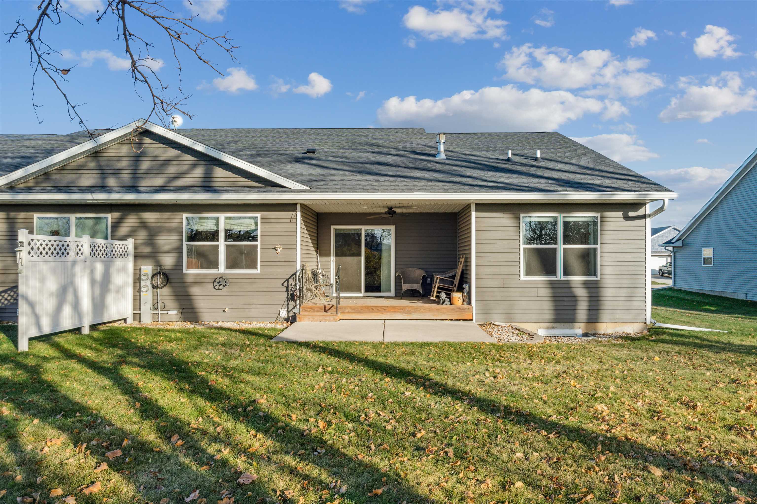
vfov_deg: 49.6
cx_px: 378
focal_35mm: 26
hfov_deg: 69.4
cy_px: 252
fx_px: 547
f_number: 10
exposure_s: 1/800
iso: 800
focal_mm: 26
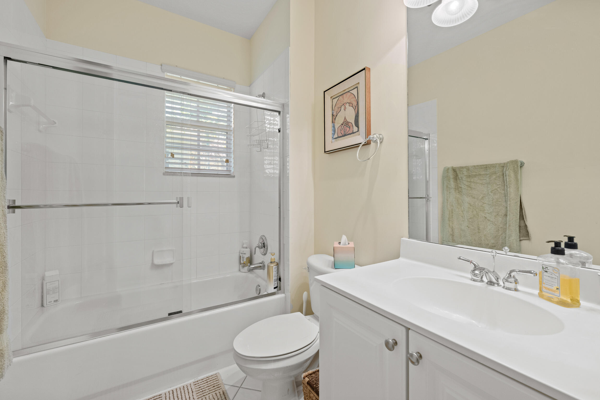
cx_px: 300
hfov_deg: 104.3
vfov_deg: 81.2
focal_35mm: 14
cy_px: 200
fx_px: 233
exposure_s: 1/10
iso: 500
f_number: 8
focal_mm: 14
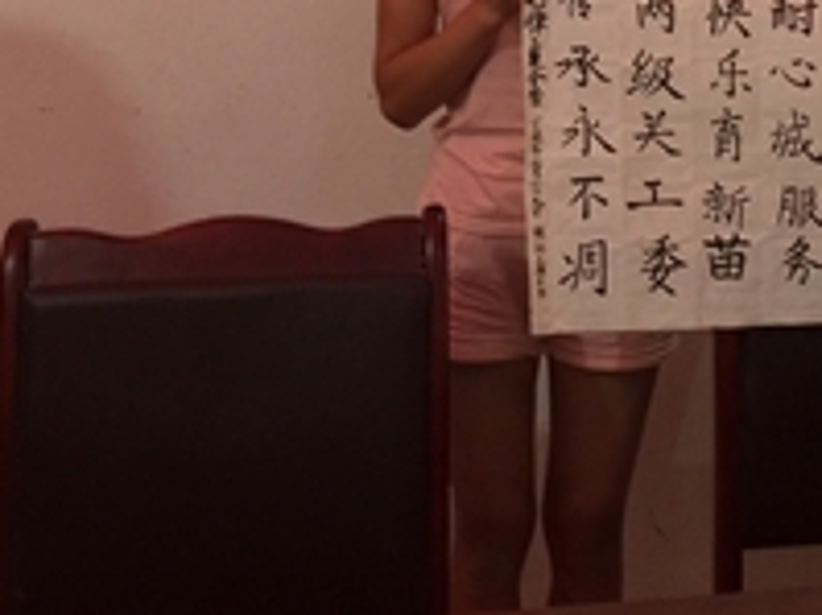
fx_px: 1732
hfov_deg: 25.8
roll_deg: -2.5
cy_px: -80
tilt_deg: -5.2
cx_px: 739
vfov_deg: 19.2
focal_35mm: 73
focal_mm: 4.15
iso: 80
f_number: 2.2
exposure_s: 1/33
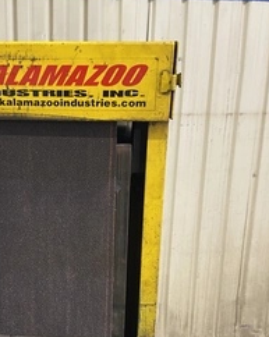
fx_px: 419
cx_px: 66
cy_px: 180
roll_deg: +0.8
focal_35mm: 42
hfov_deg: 34.8
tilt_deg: -17.7
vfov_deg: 43.8
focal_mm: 4.25
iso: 160
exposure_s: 1/60
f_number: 1.8
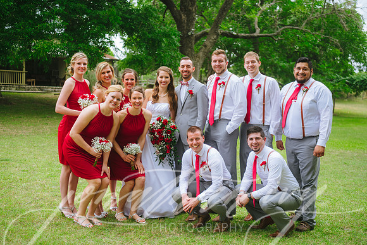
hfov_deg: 38.2
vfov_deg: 26.0
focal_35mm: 52
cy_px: 118
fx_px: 530
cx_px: 176
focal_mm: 50
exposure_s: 1/200
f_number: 2.8
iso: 100
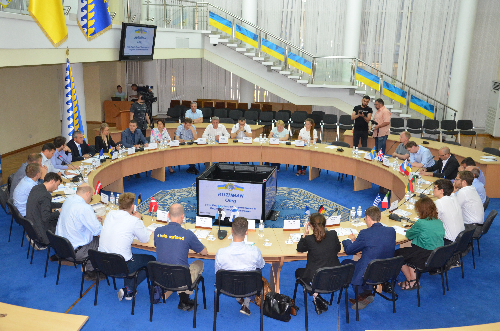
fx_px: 499
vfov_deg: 36.7
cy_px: 166
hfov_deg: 53.2
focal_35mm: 36
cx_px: 250
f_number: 5.6
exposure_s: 1/60
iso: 1600
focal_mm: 24
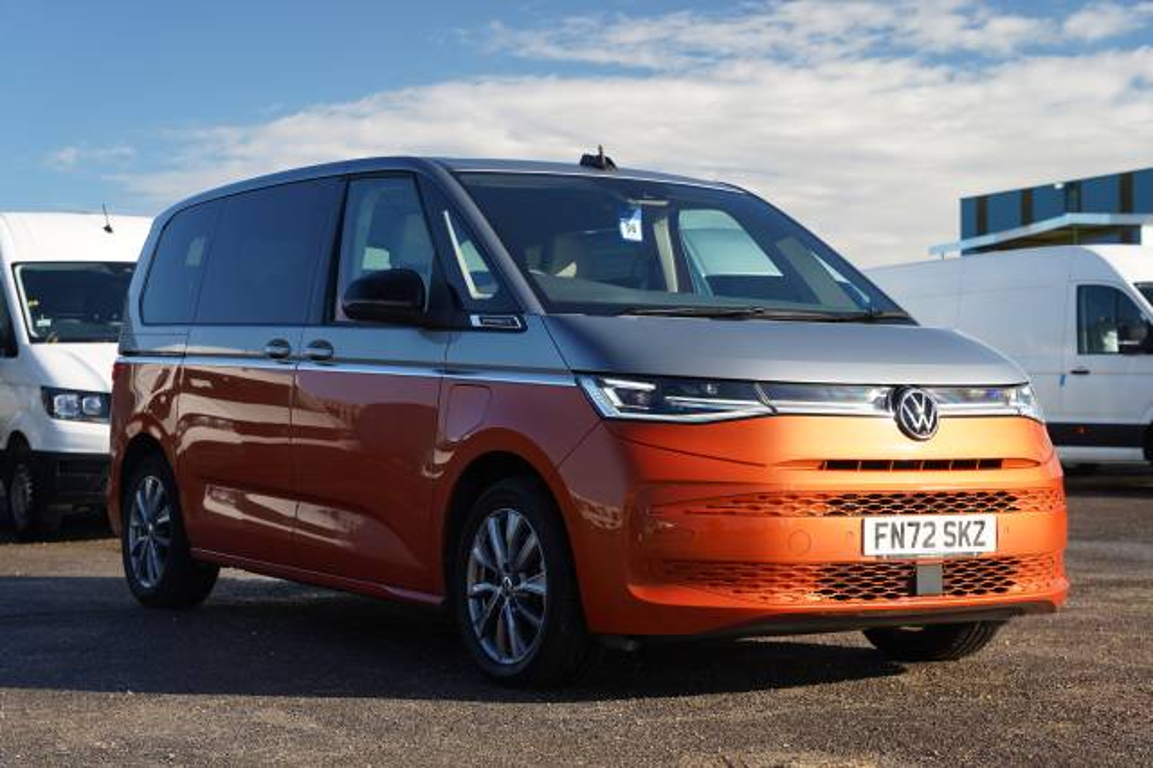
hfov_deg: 32.1
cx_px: 576
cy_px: 384
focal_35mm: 62
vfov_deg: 21.7
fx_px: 2001
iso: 100
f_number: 5
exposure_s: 1/125
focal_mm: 62.5
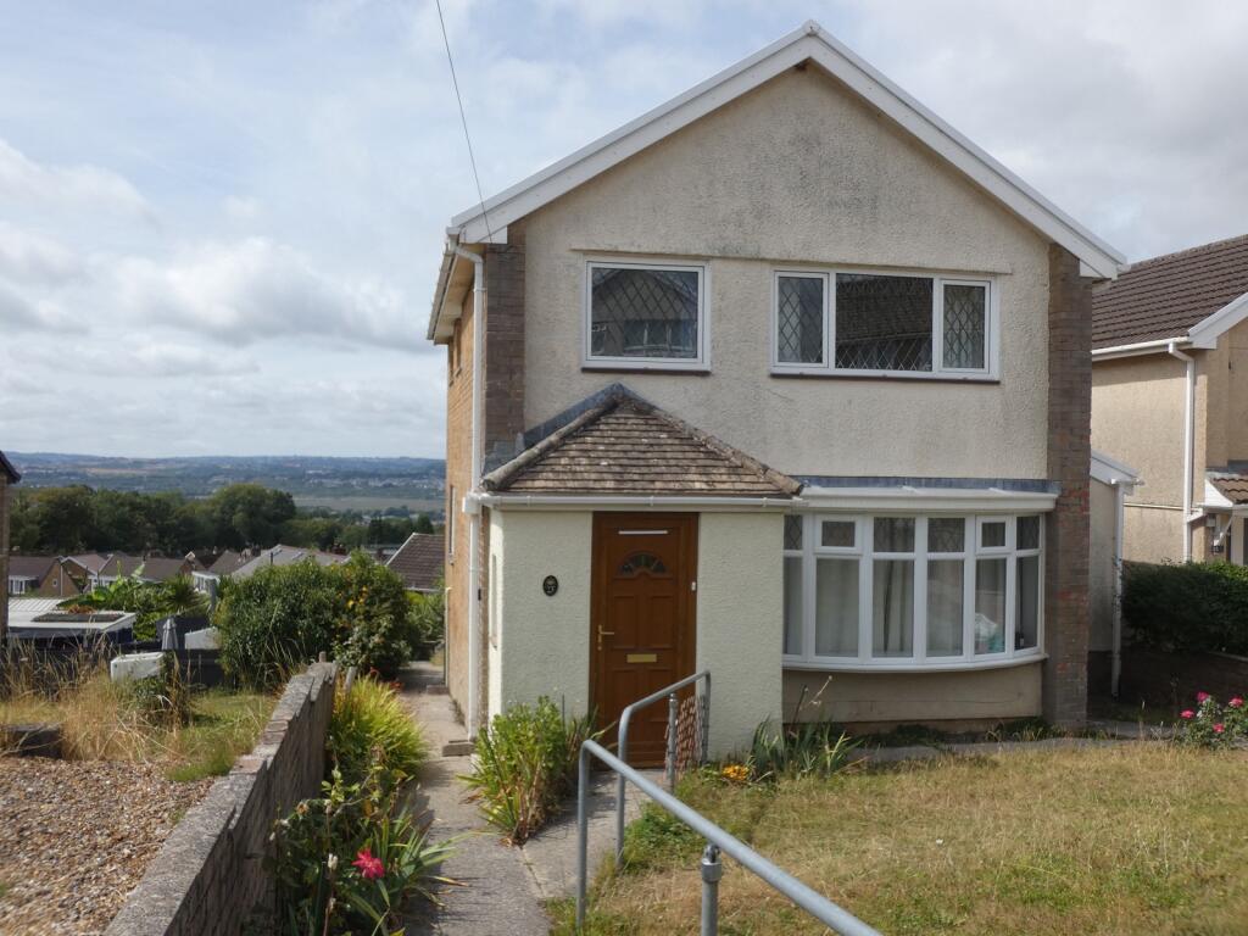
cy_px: 468
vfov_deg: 46.8
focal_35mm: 30
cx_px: 624
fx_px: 1082
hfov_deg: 60.0
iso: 80
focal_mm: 5.3
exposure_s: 1/800
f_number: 4
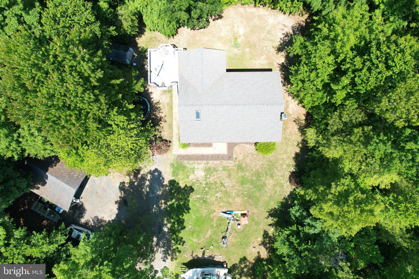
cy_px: 140
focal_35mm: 22
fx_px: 256
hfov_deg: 78.6
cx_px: 210
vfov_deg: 57.2
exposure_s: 1/725
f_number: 2.8
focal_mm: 8.38
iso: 100
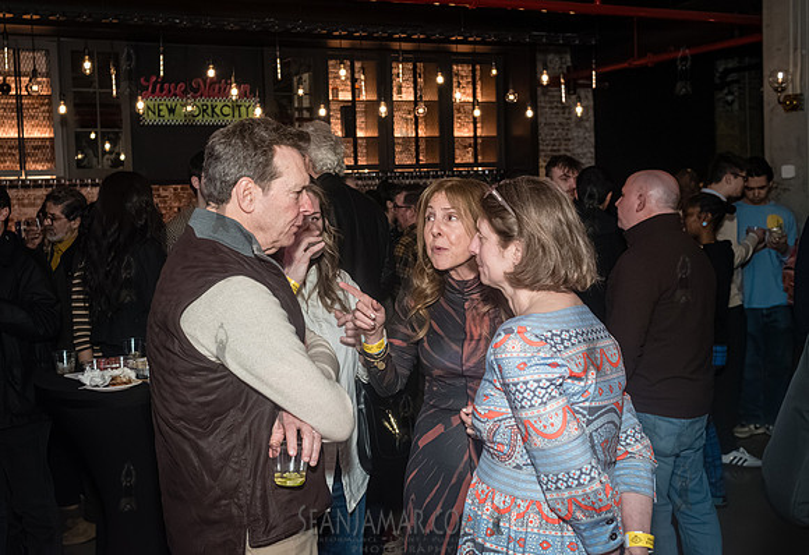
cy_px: 251
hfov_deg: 48.9
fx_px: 886
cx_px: 353
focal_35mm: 39
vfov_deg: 34.8
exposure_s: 1/400
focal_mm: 35
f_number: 5
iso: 8000
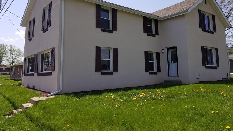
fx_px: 179
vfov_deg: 40.0
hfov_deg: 66.1
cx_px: 116
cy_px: 53
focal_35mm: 29
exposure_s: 1/2312
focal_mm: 4.25
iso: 50
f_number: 1.7
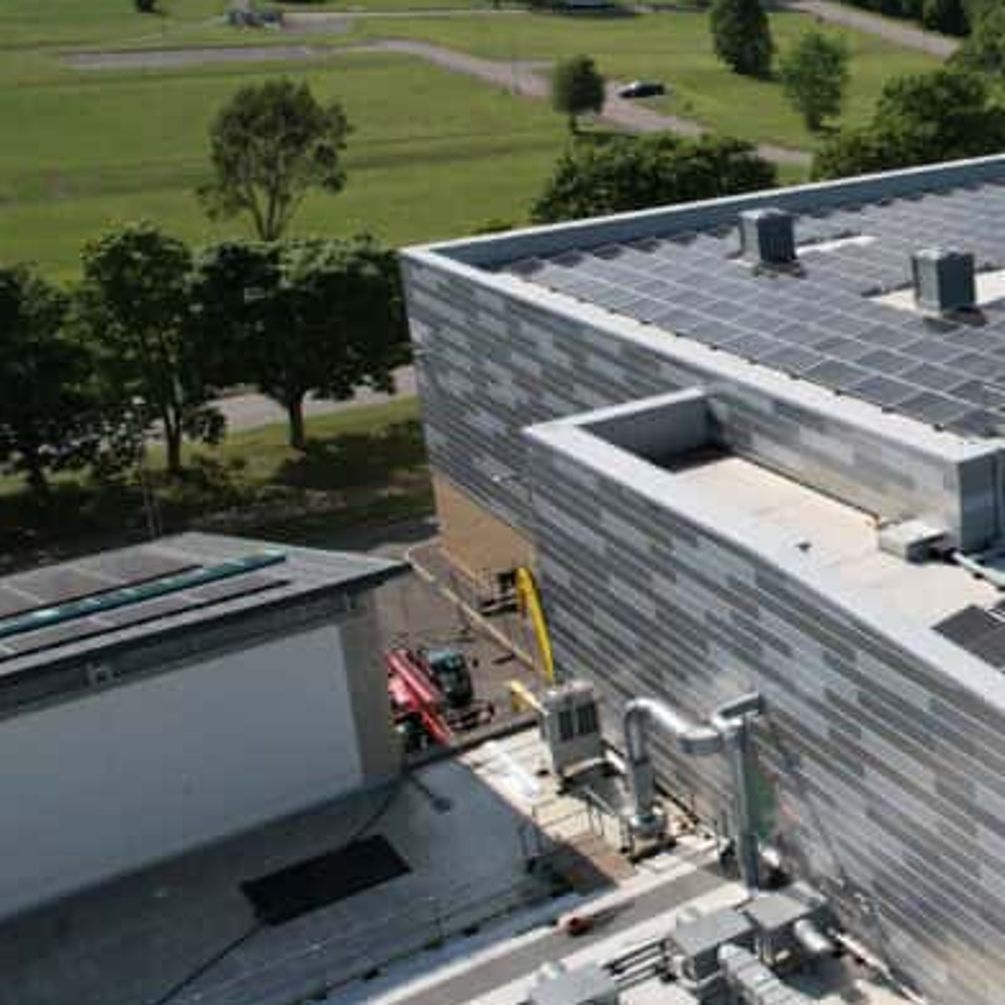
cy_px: 294
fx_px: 1609
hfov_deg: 28.6
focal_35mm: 49
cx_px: 1293
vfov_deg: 34.2
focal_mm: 8.4
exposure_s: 1/2500
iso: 100
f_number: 2.8
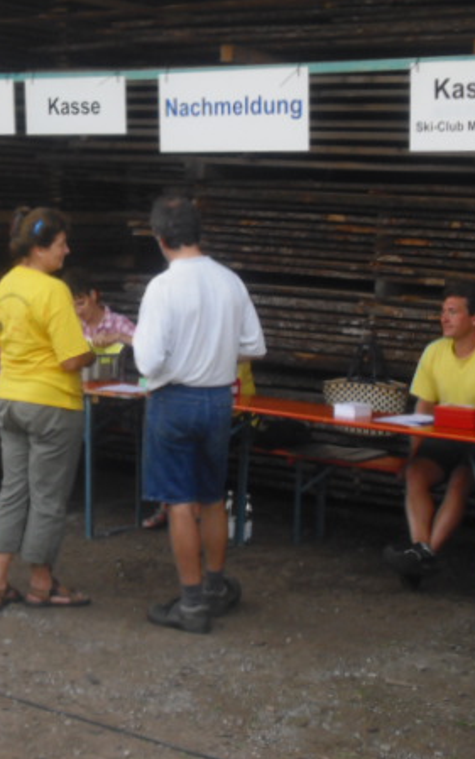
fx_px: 1469
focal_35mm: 71
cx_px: 120
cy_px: 374
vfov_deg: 29.0
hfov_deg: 18.3
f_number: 3.4
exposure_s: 1/100
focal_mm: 7.91
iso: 200
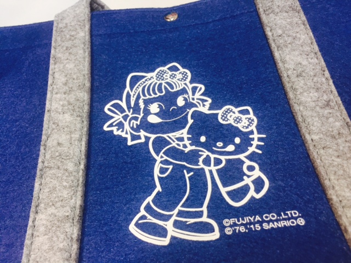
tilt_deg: -64.2
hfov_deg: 61.7
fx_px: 294
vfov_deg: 48.2
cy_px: 132
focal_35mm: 29
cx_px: 176
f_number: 2.2
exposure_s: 1/33
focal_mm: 4.15
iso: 80
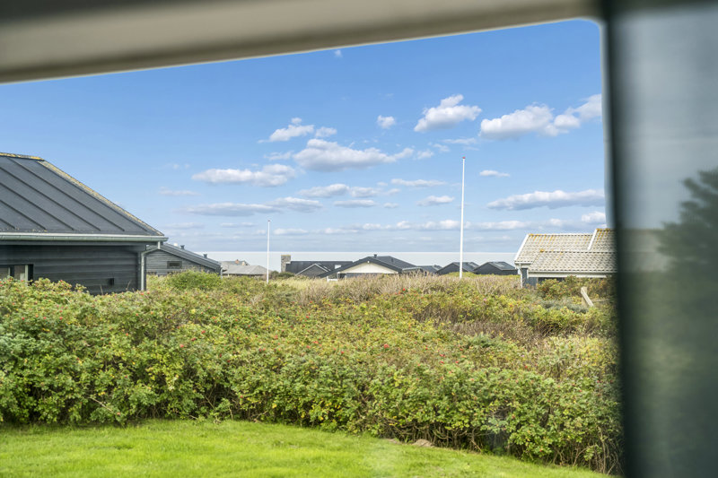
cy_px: 239
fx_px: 1396
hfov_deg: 28.8
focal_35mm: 70
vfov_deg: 19.4
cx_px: 359
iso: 125
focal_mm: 70
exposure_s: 1/320
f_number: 4.5
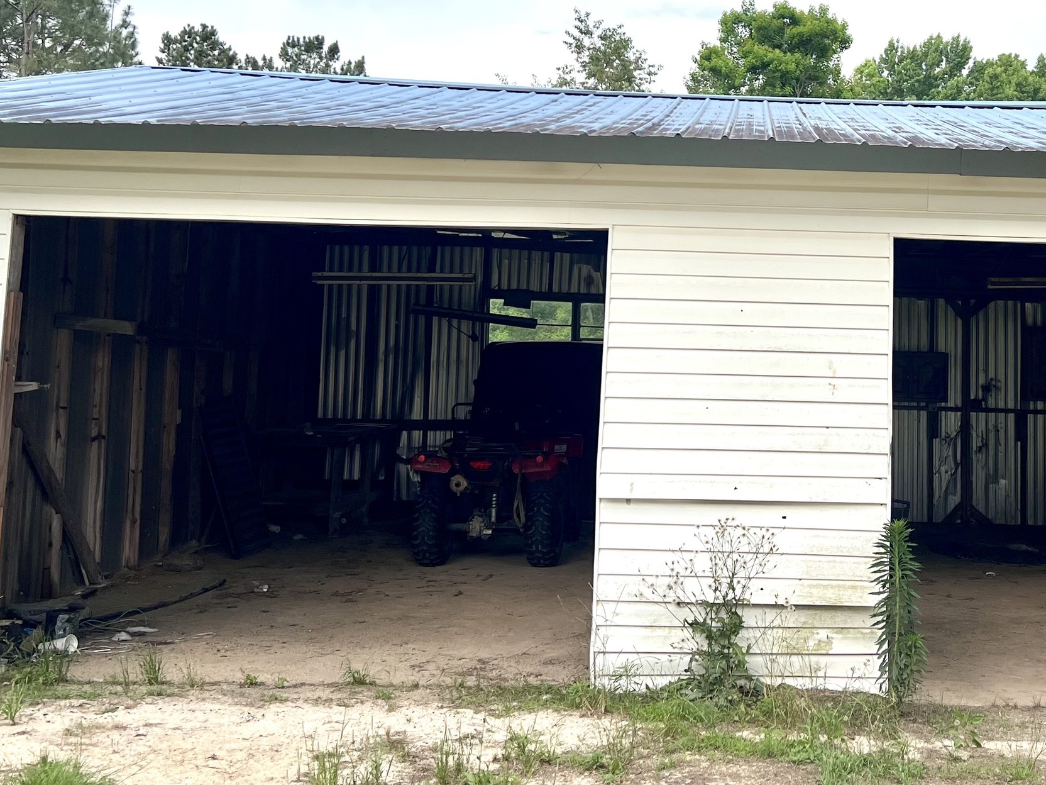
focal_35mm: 48
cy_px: 203
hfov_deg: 38.8
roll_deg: -0.7
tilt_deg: +5.6
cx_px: 764
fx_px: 1450
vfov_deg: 29.8
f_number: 1.5
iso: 50
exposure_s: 1/949
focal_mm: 5.7
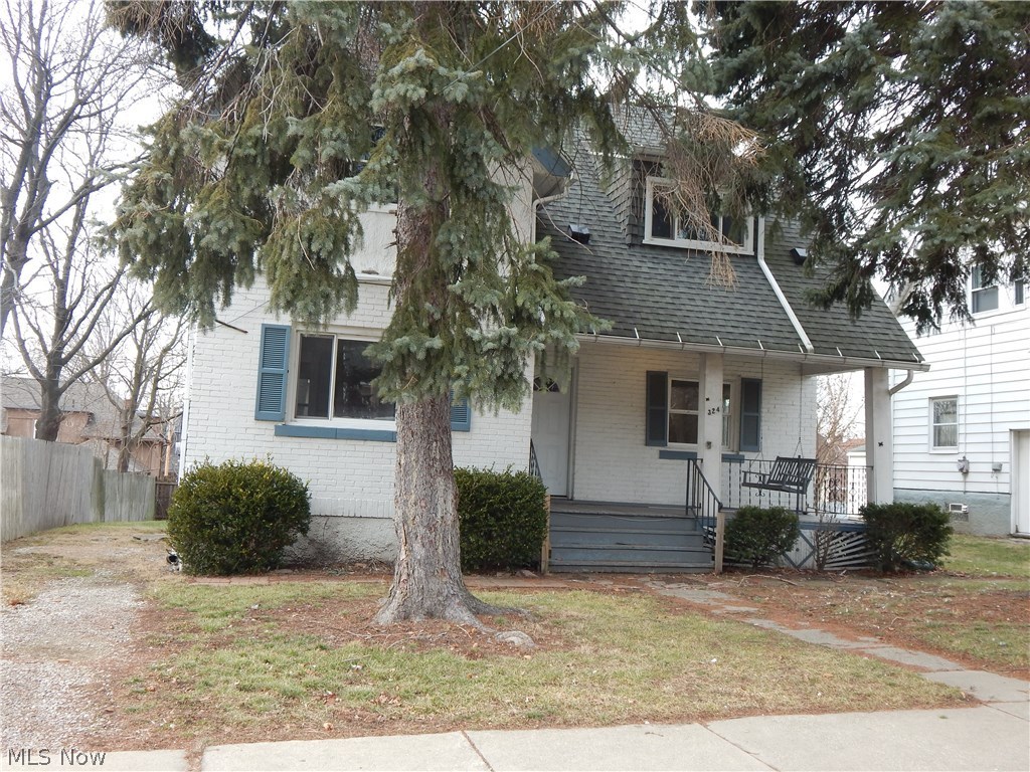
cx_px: 515
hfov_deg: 54.0
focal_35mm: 34
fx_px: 1012
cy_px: 386
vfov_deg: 41.8
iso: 125
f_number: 3.3
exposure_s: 1/160
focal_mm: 6.1
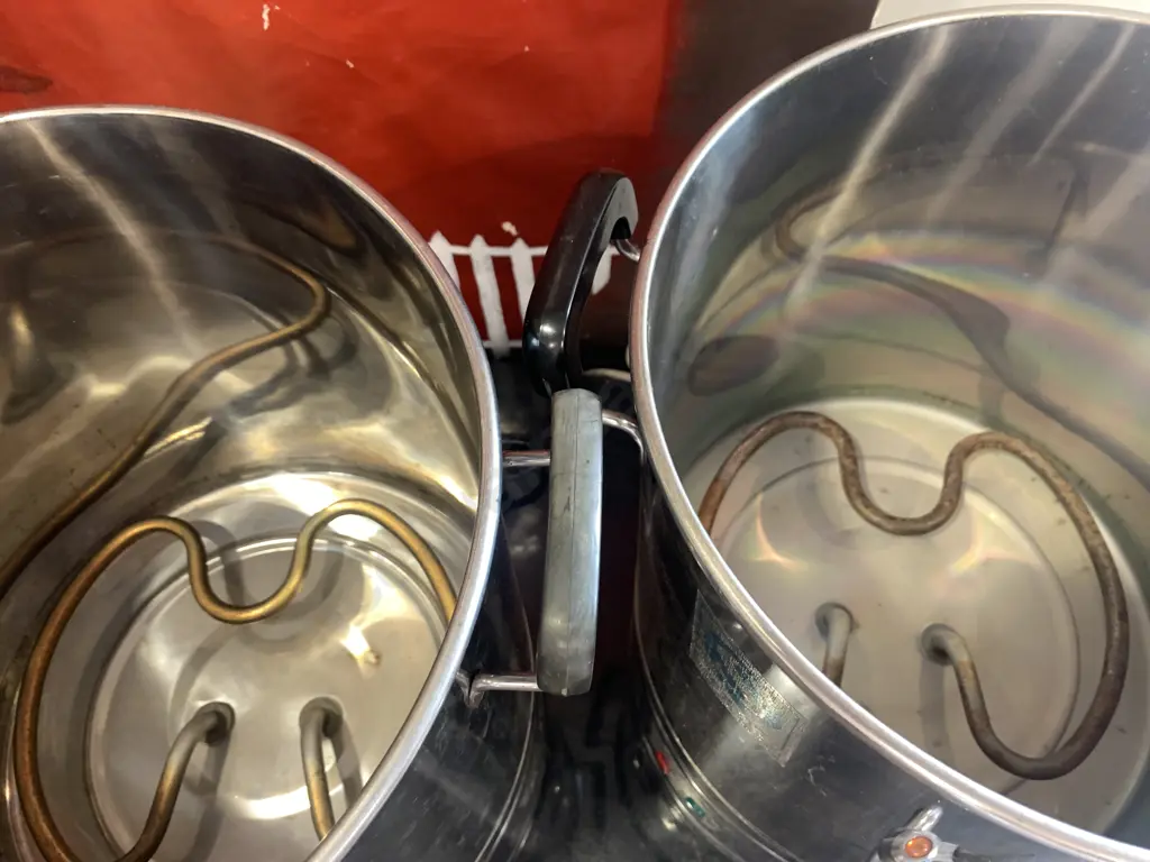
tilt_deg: -62.9
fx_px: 864
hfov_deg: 67.3
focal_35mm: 26
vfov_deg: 53.1
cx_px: 575
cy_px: 431
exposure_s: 1/50
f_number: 1.8
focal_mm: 4.25
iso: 320
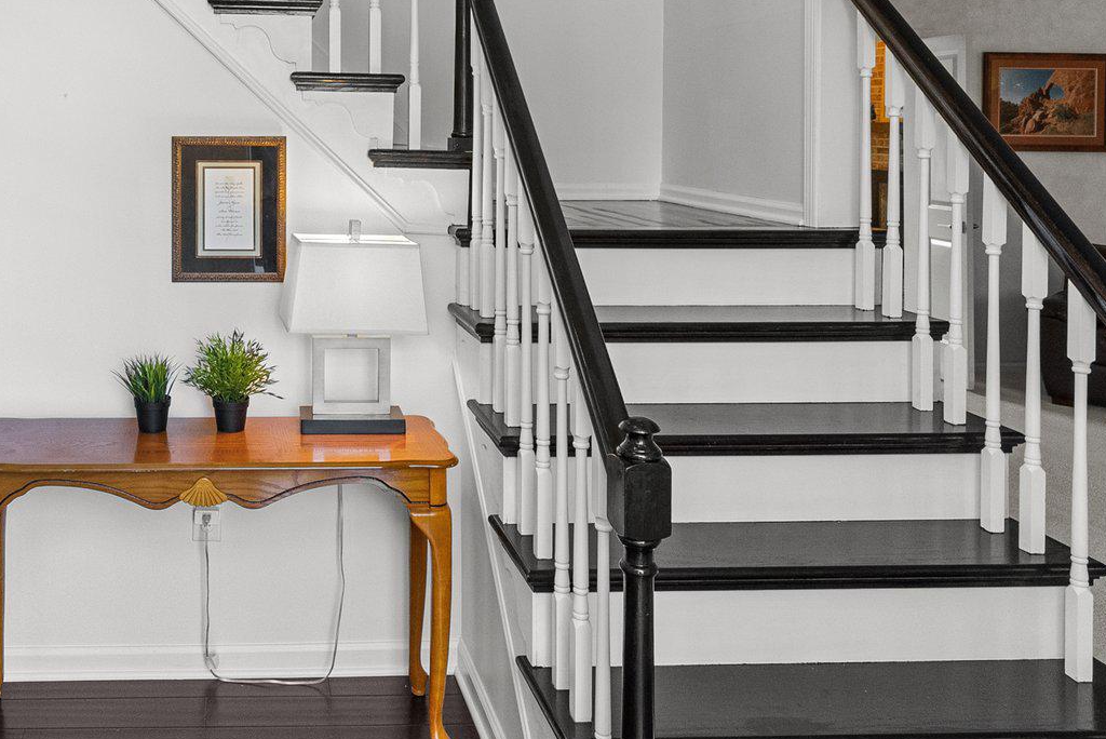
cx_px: 255
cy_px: 162
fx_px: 984
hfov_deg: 55.4
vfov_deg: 39.7
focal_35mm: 32
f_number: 8
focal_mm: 16
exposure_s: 1/50
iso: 2500
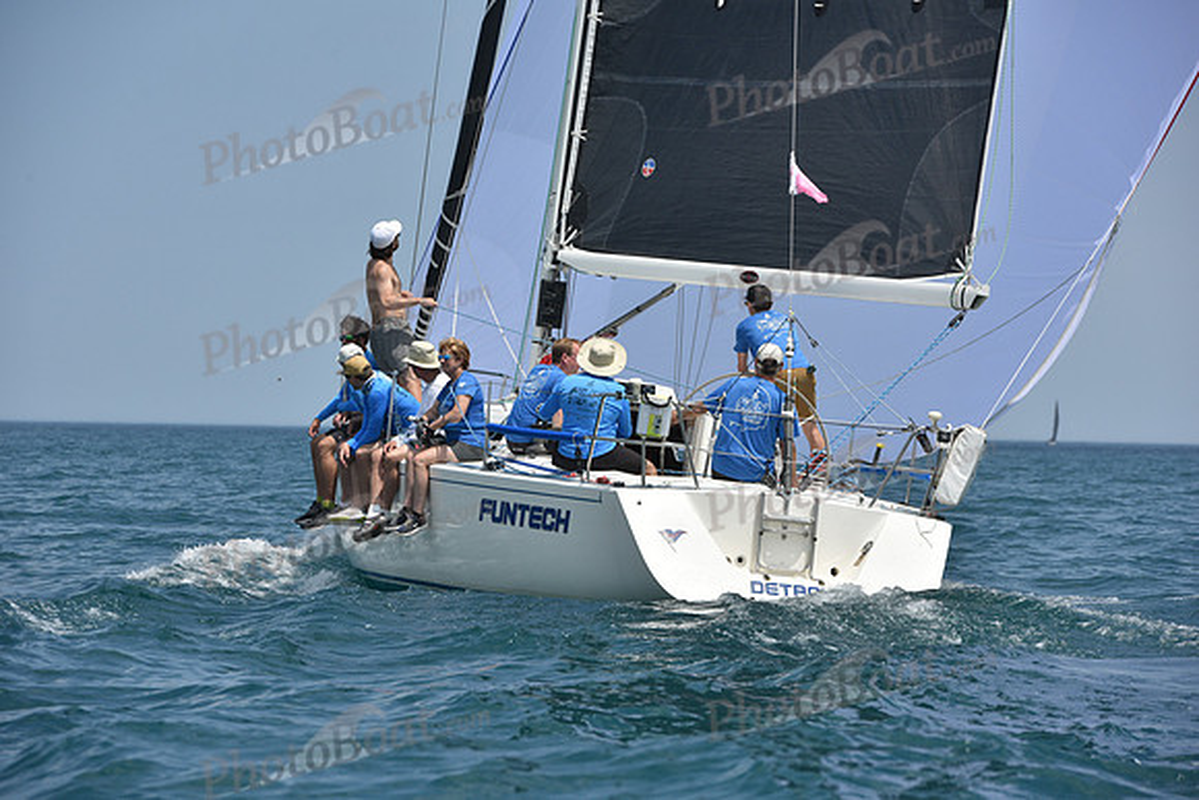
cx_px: 600
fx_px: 6329
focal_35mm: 190
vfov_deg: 7.2
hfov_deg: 10.8
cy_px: 400
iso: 250
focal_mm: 190
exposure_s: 1/1250
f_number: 9
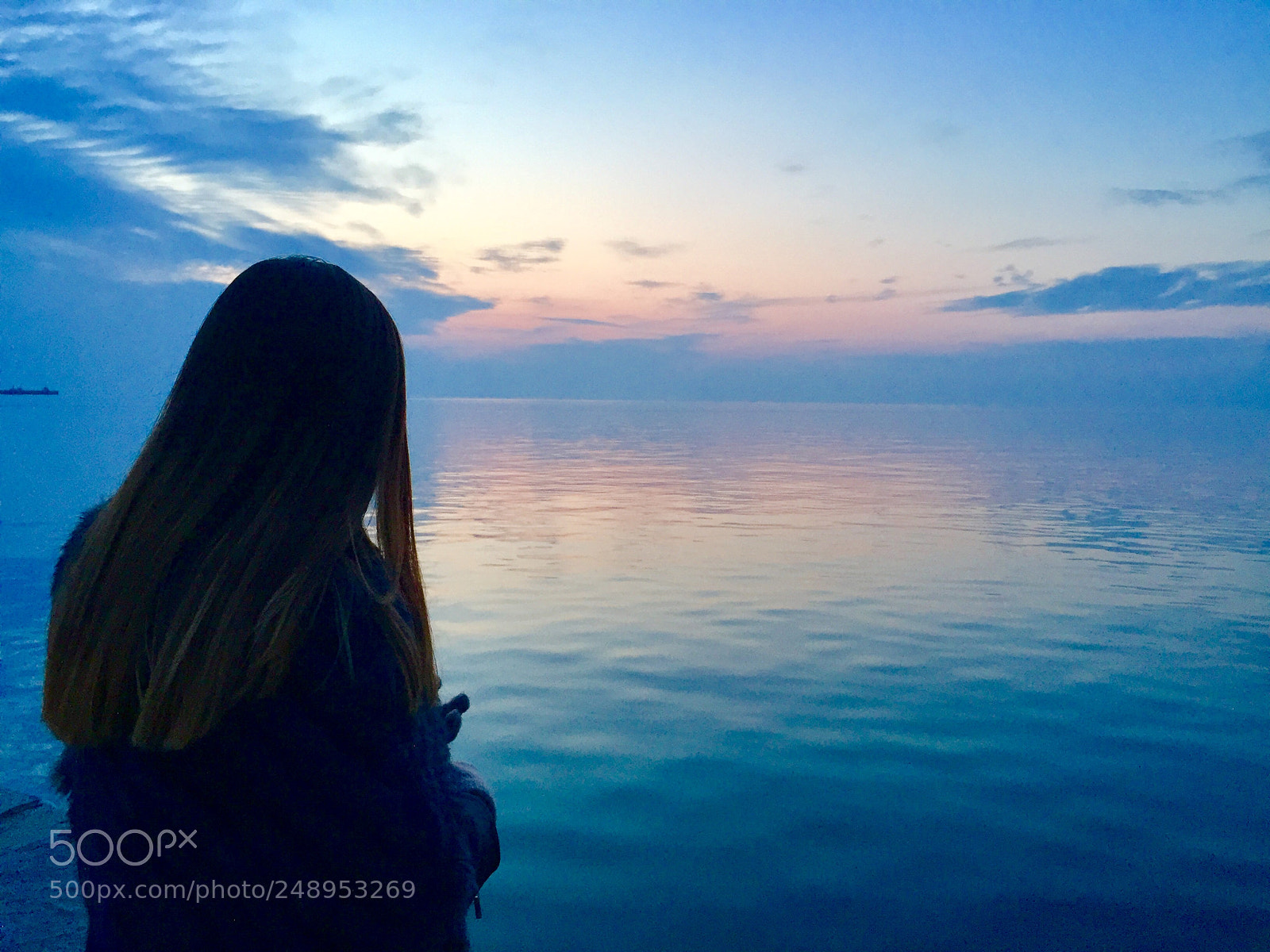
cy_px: 476
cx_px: 635
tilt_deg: -2.8
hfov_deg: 61.7
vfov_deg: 48.2
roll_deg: -0.5
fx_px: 1064
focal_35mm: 29
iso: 64
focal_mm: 4.15
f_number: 2.2
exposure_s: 1/33
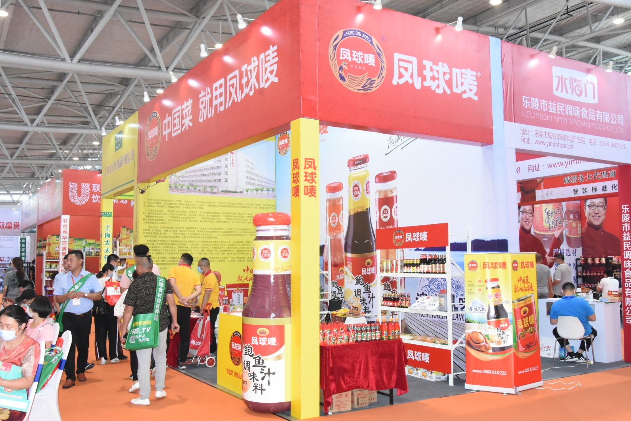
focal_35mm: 36
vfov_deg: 36.9
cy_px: 210
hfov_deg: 53.1
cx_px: 316
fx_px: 631
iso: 6400
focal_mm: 24
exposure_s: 1/100
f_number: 11
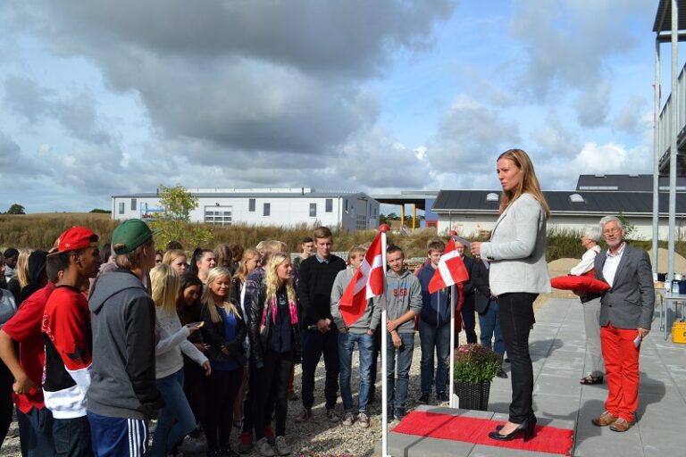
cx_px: 343
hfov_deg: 57.2
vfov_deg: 40.0
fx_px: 629
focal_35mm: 33
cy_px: 228
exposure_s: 1/250
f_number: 8
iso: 100
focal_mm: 22
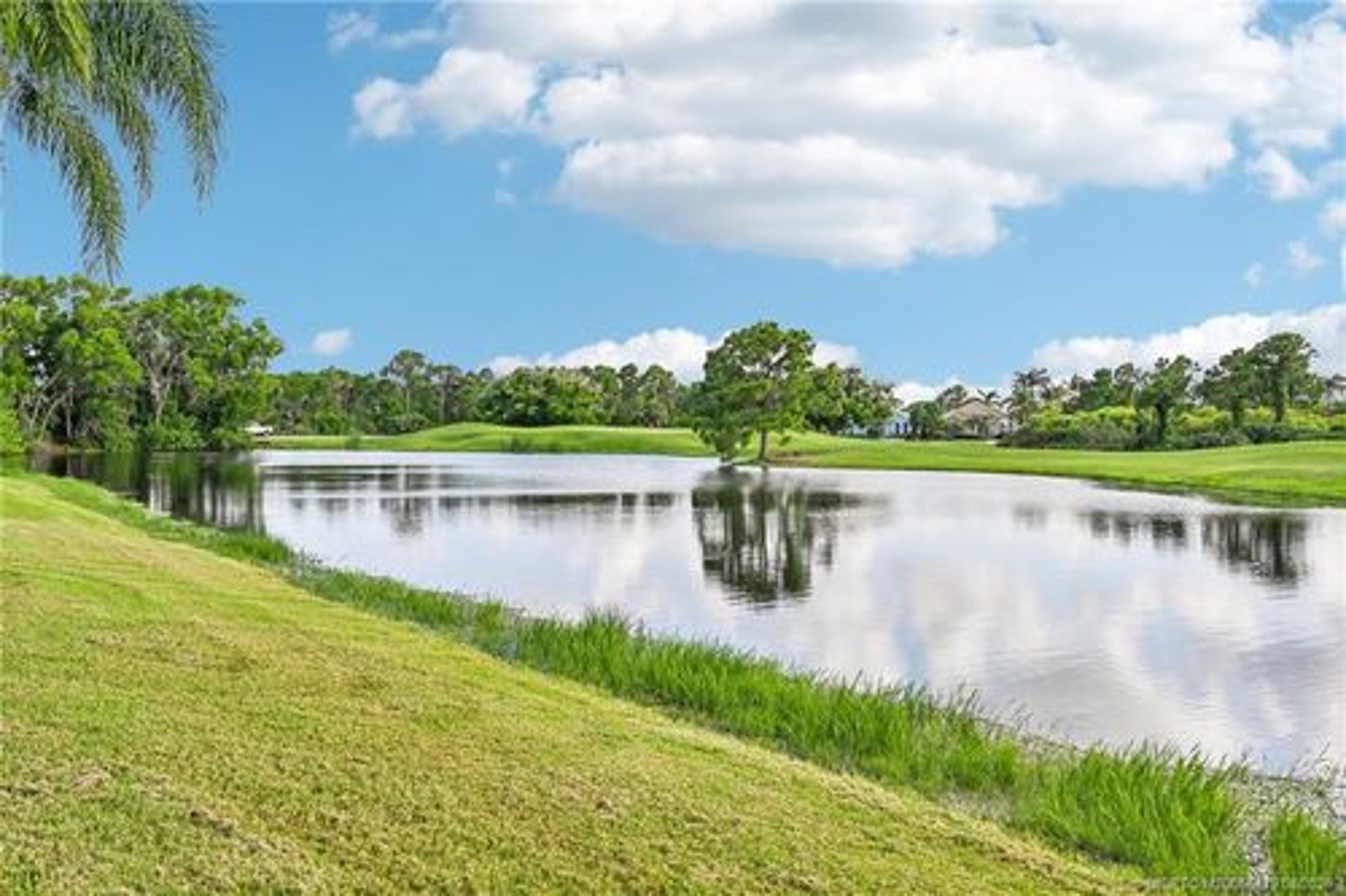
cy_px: 448
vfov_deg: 43.6
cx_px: 673
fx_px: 1121
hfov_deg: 61.9
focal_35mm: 30
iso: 2500
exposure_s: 1/8000
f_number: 8
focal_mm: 30
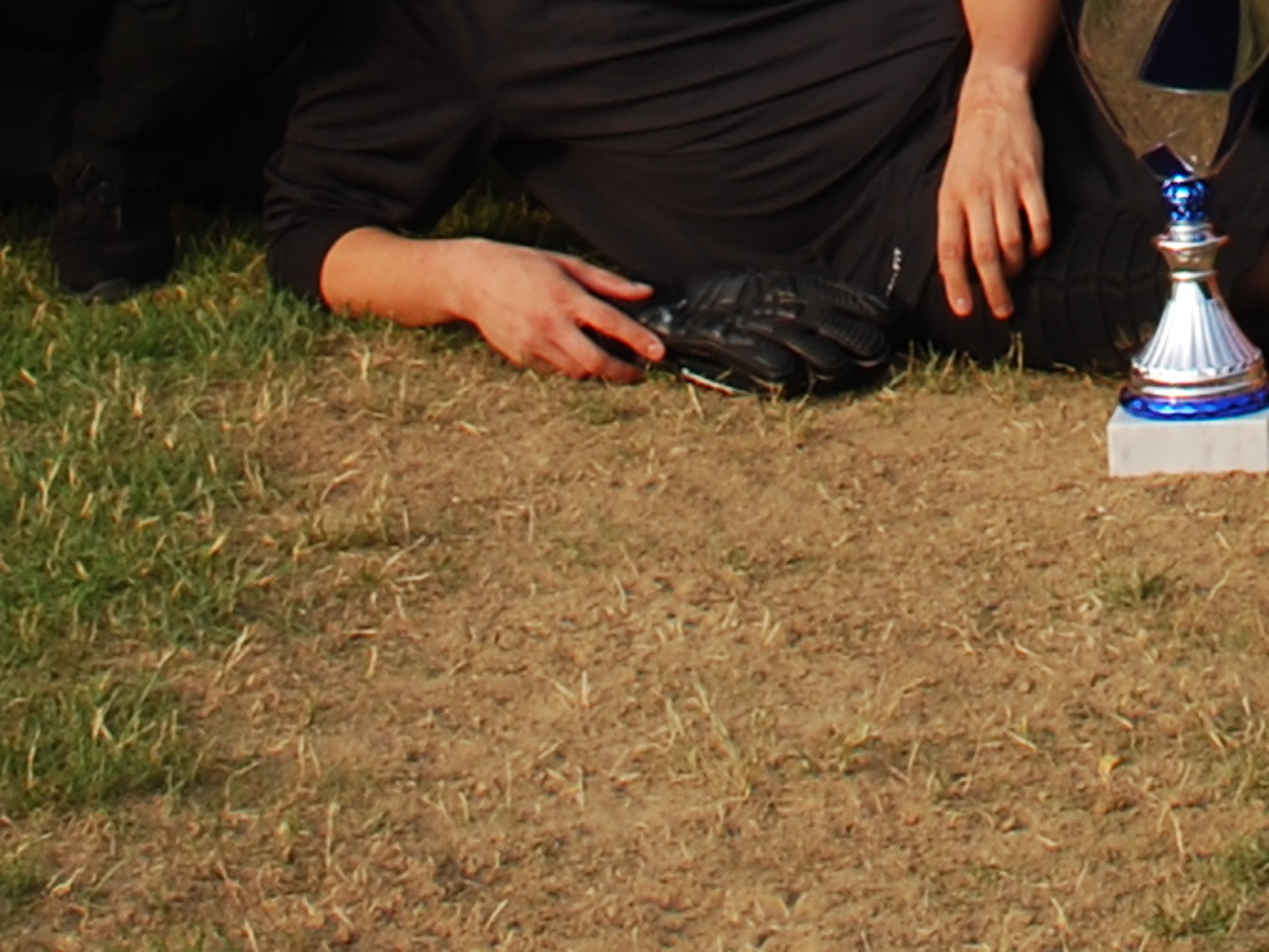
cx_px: 1436
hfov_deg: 8.4
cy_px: -1462
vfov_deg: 6.0
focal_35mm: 234
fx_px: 8580
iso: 100
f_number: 6.3
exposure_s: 1/160
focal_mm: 28
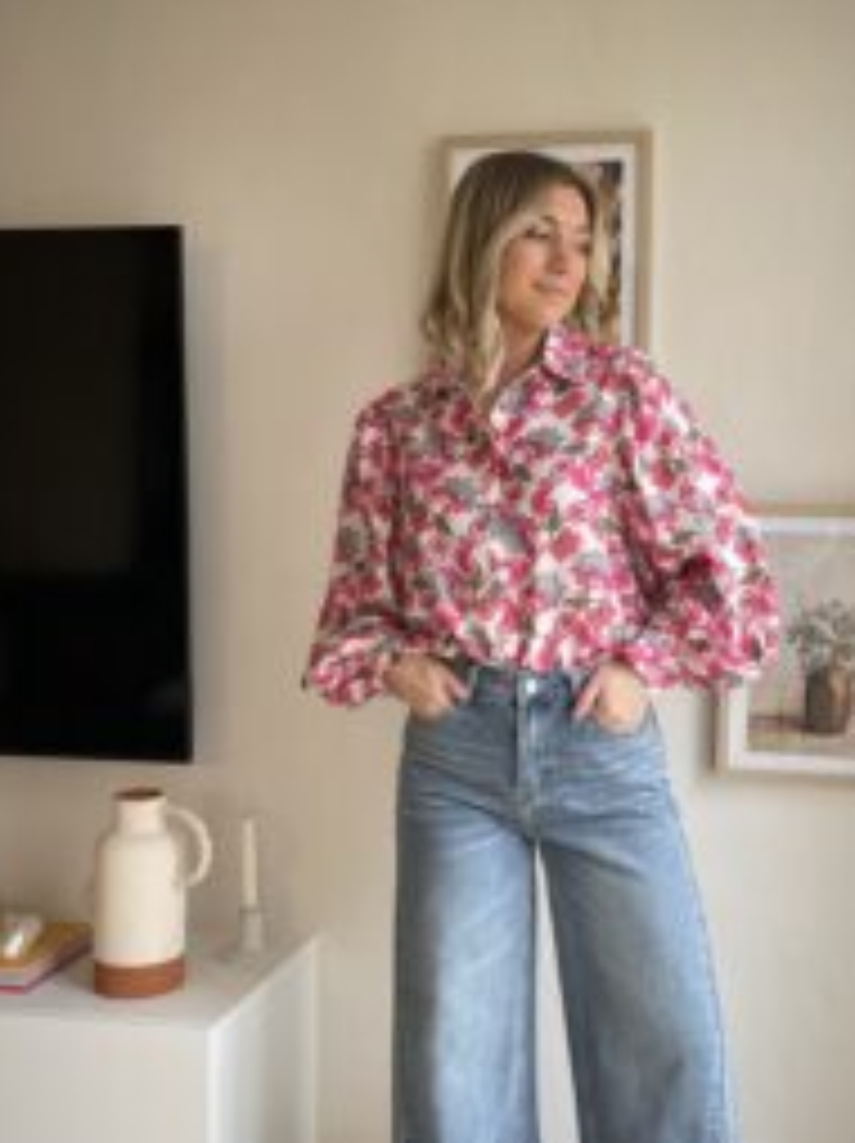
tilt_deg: -3.4
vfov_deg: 45.8
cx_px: 554
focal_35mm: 41
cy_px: 598
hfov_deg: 34.8
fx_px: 1353
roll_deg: -0.1
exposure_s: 1/95
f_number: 1.6
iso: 125
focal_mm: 4.2
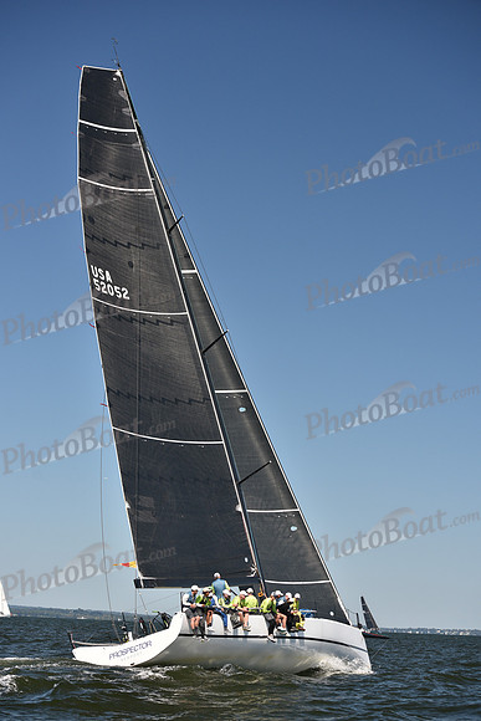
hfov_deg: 19.5
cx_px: 240
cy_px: 360
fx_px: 1402
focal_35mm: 70
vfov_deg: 28.8
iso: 250
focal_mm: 70
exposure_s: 1/800
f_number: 4.5
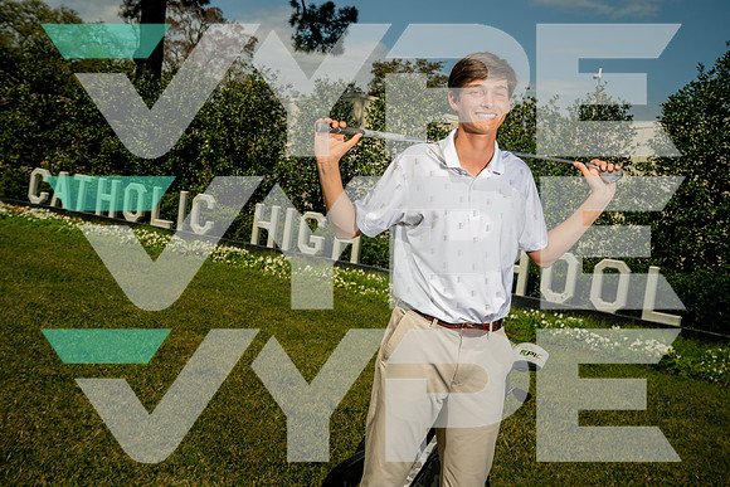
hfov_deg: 45.4
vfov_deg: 31.2
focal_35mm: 43
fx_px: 872
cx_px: 365
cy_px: 244
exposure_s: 1/250
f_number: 8
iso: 100
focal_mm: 43
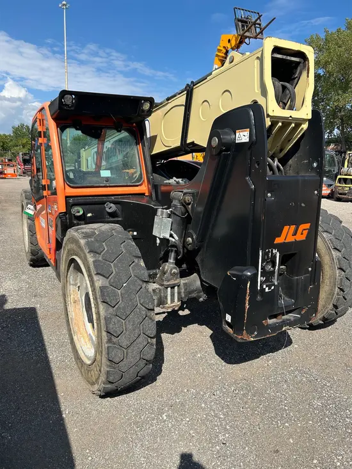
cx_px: 176
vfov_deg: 67.3
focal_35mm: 26
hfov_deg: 53.1
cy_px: 234
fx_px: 352
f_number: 1.5
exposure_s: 1/3356
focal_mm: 5.7
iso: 50
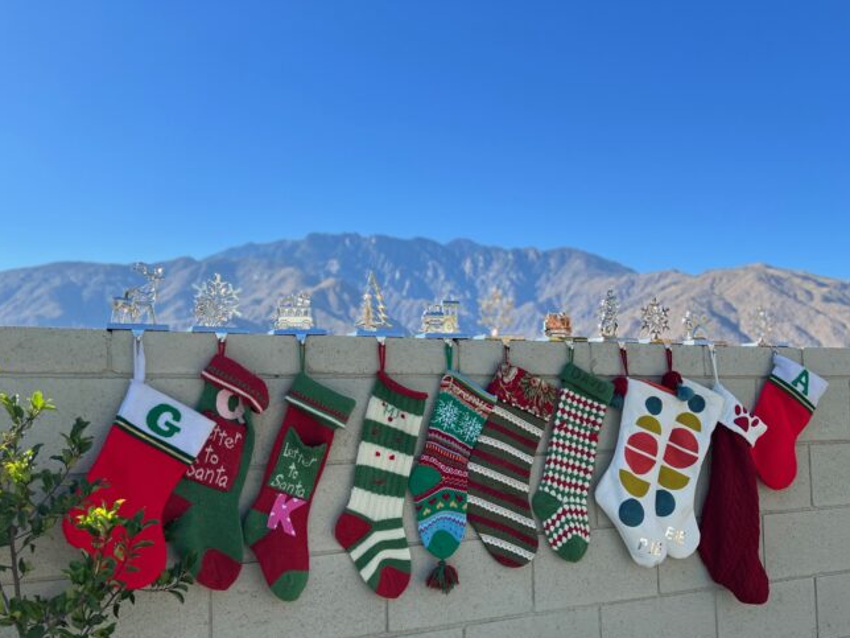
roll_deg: +0.5
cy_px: 379
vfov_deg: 45.2
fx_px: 761
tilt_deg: +0.9
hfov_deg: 58.3
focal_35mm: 31
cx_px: 418
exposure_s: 1/2915
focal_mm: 5.7
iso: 50
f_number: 1.5
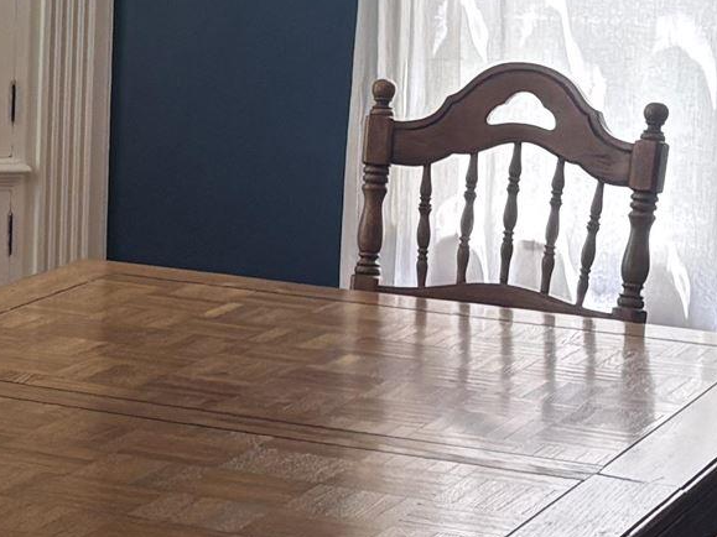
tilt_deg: -5.9
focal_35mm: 138
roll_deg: -1.5
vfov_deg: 10.7
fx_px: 2858
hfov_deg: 14.0
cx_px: -90
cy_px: 67
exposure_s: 1/120
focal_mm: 5.96
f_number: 1.6
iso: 125
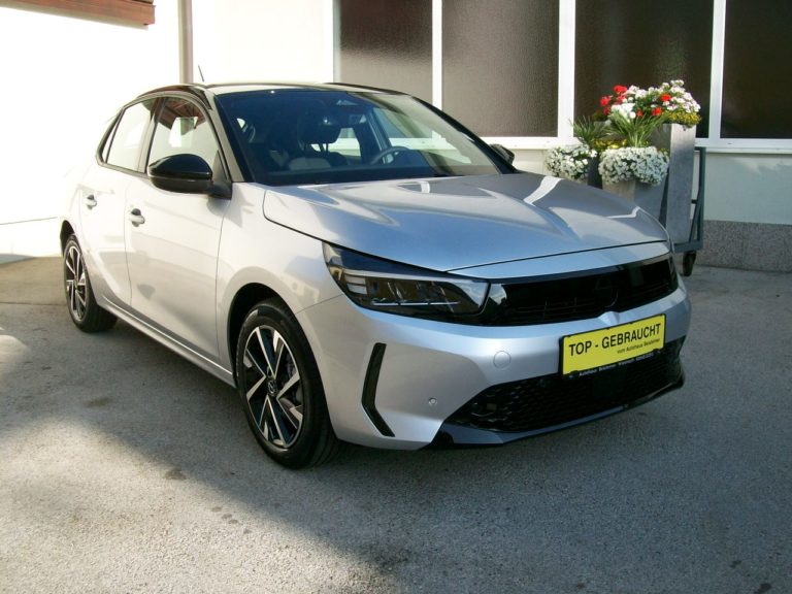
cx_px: 396
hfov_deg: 51.4
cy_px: 297
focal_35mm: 36
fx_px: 824
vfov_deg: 39.7
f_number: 4.8
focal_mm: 6
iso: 80
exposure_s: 1/263
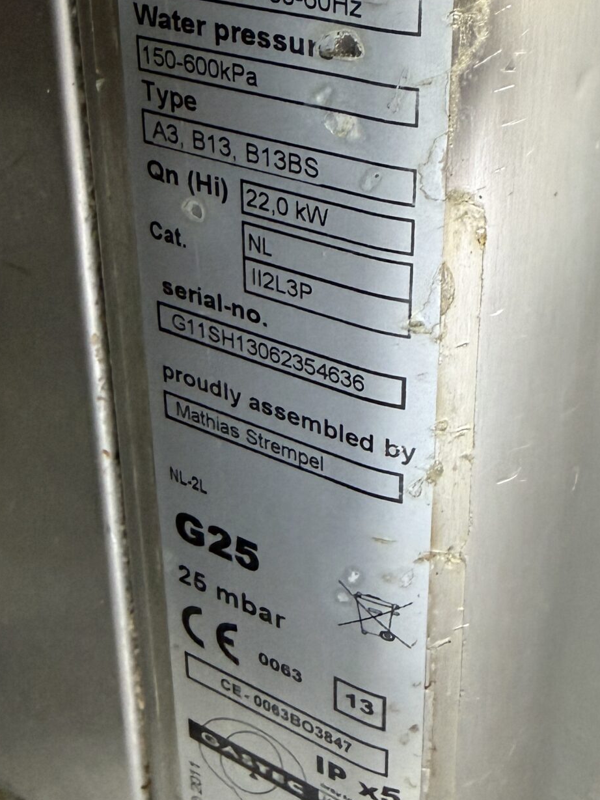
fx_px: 1155
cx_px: 314
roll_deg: +0.5
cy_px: 223
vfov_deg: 37.5
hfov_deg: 29.1
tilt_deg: -24.8
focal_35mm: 50
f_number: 2.2
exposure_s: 1/50
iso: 400
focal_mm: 2.22
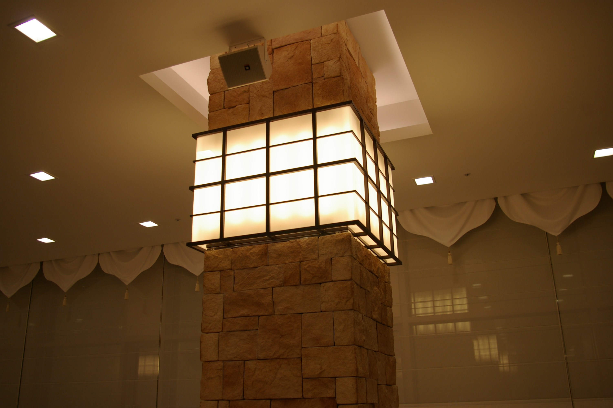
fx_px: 536
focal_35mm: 32
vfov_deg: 41.6
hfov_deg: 59.5
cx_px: 306
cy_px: 204
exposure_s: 1/60
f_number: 4.5
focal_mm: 21
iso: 200
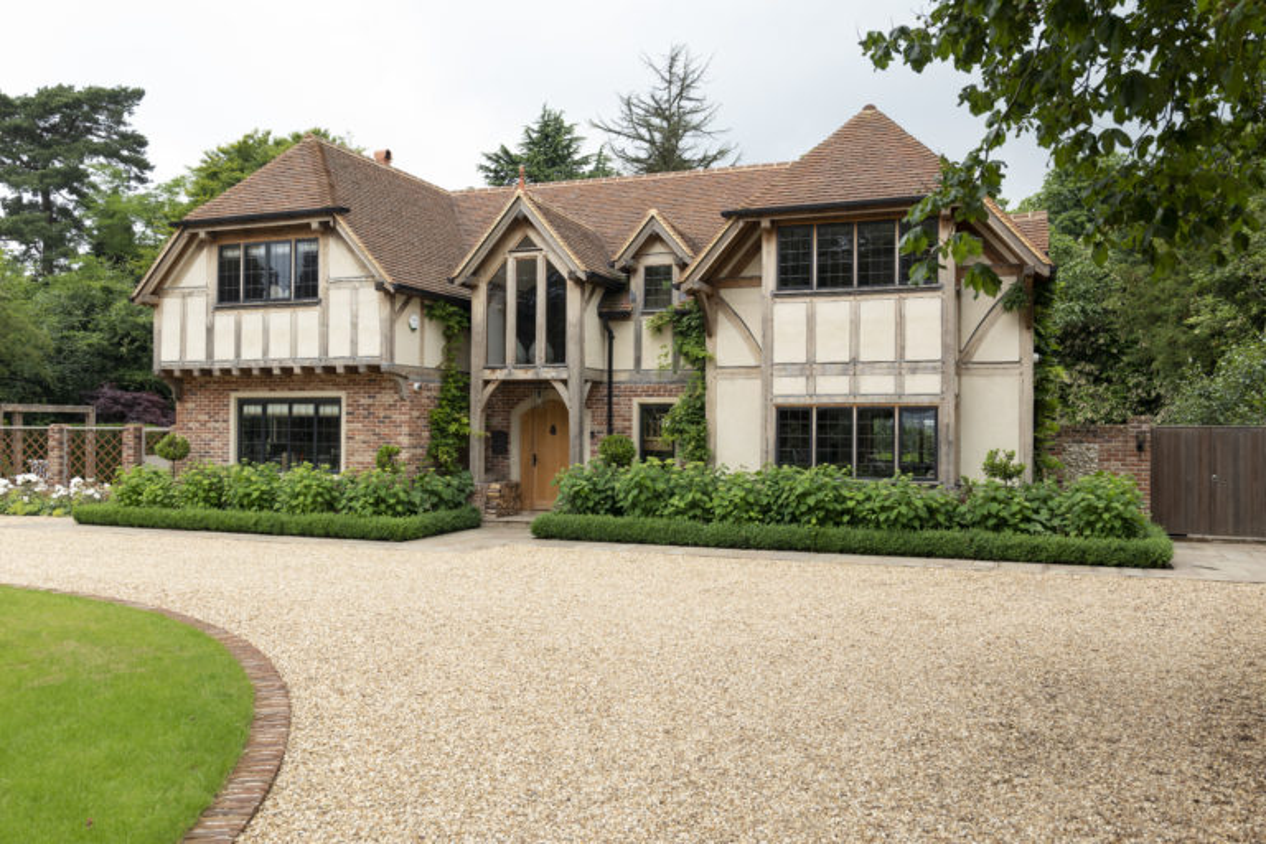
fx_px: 1020
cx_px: 633
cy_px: 422
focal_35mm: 29
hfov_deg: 63.7
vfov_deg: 45.0
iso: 100
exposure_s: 1/60
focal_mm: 29
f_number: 5.6
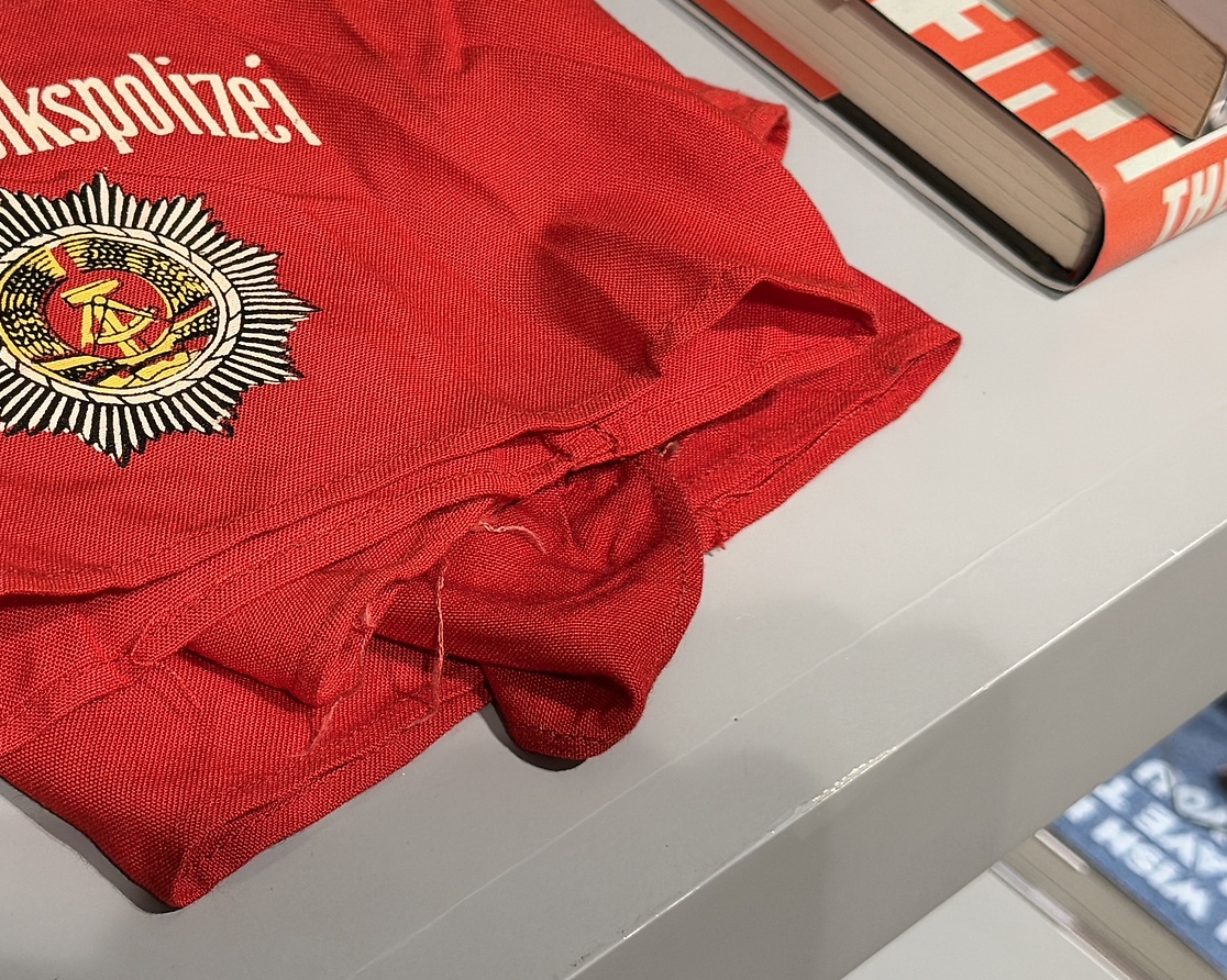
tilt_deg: -42.3
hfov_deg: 22.6
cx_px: 380
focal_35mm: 84
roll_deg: -11.3
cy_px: 342
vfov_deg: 18.2
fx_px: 3049
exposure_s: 1/60
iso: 50
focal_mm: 6.76
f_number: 1.78
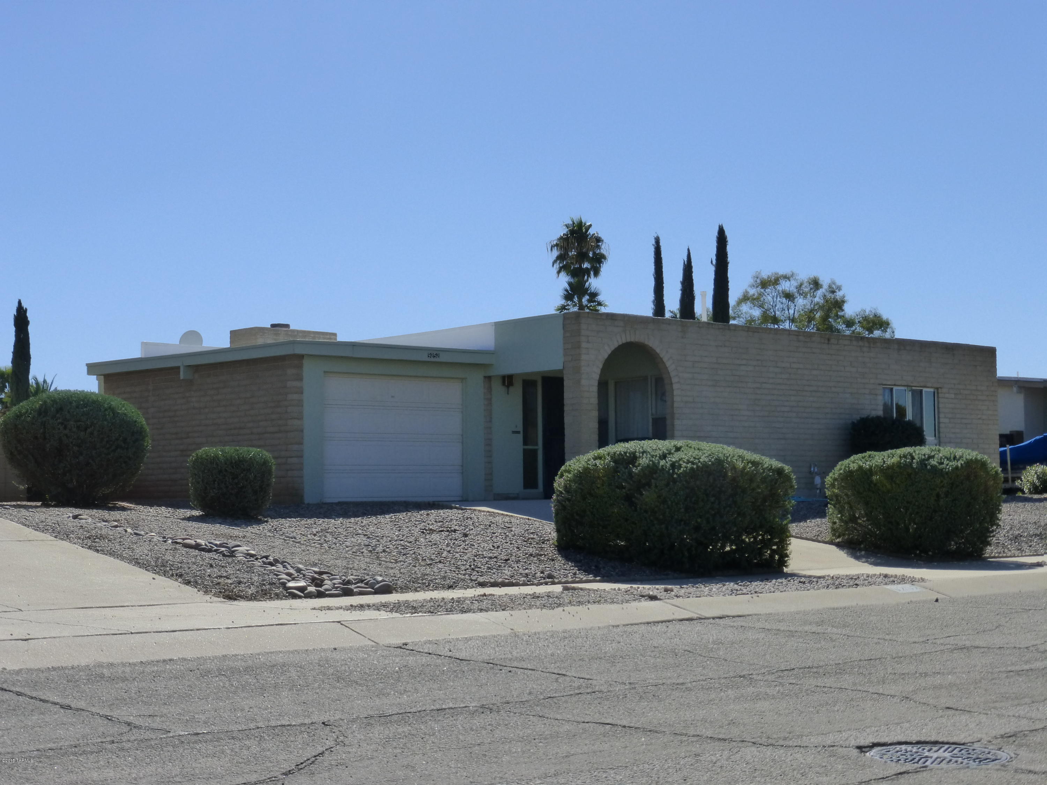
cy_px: 392
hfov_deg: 33.8
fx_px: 1724
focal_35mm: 57
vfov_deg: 25.7
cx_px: 524
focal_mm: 9.7
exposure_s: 1/1600
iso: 200
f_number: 4.6
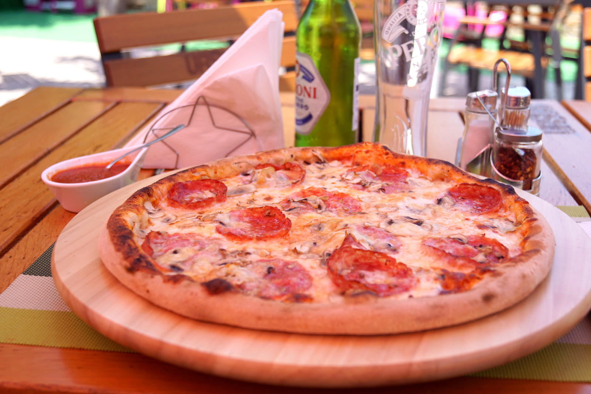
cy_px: 197
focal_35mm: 45
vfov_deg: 29.9
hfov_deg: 43.6
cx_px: 296
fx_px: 739
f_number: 4.5
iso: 100
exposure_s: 1/250
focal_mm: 30
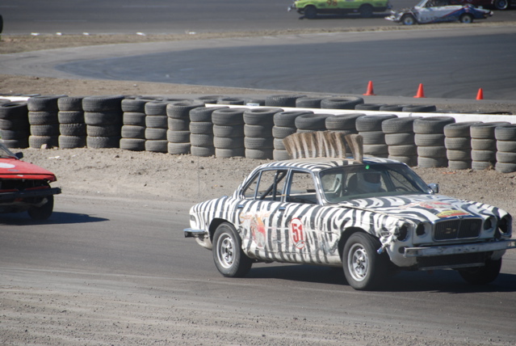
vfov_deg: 4.6
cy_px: 173
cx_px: 258
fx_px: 4306
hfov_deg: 6.9
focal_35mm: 300
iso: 200
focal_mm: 200
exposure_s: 1/800
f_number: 5.6
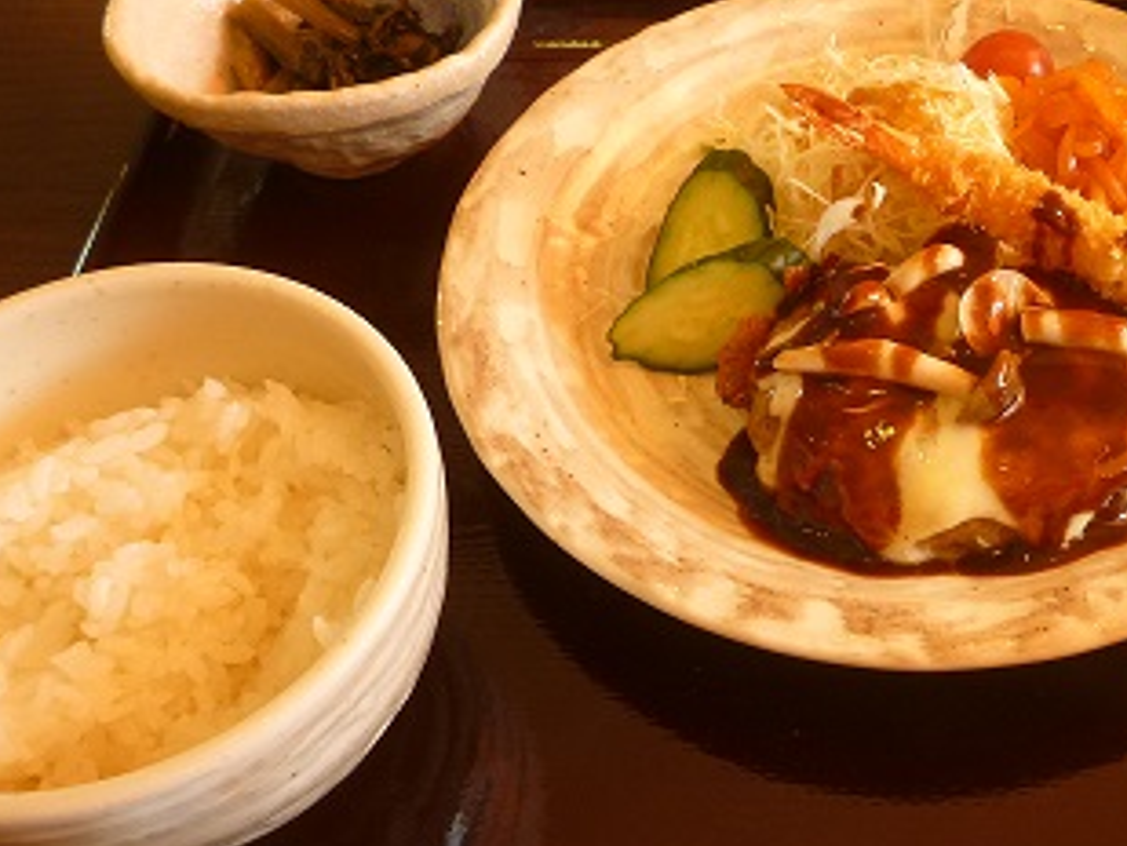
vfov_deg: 30.3
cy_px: 405
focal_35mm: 48
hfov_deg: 38.7
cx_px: 828
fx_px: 1563
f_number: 3.3
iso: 160
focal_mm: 5.2
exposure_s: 1/30
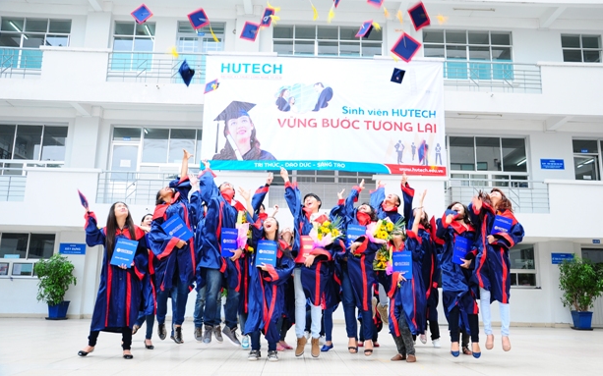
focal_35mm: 34
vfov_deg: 37.3
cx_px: 304
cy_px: 180
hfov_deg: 56.7
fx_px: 559
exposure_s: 1/125
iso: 200
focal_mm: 22
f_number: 4.5
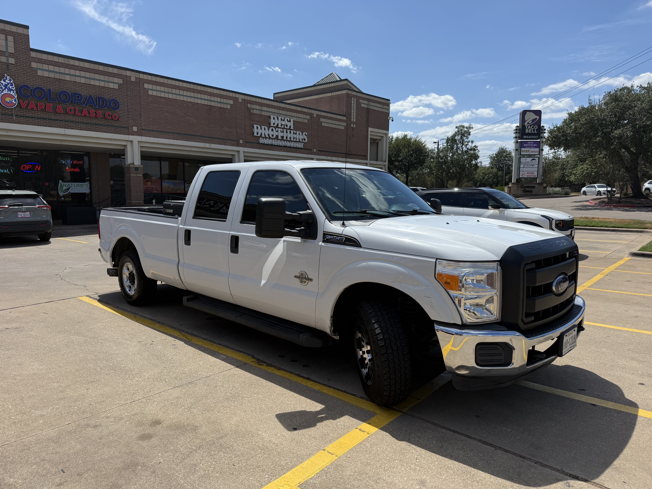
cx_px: 326
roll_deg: -1.9
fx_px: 452
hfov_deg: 71.6
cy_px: 244
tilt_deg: -6.2
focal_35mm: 24
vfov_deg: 56.8
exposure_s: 1/5714
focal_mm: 6.76
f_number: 1.78
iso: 80
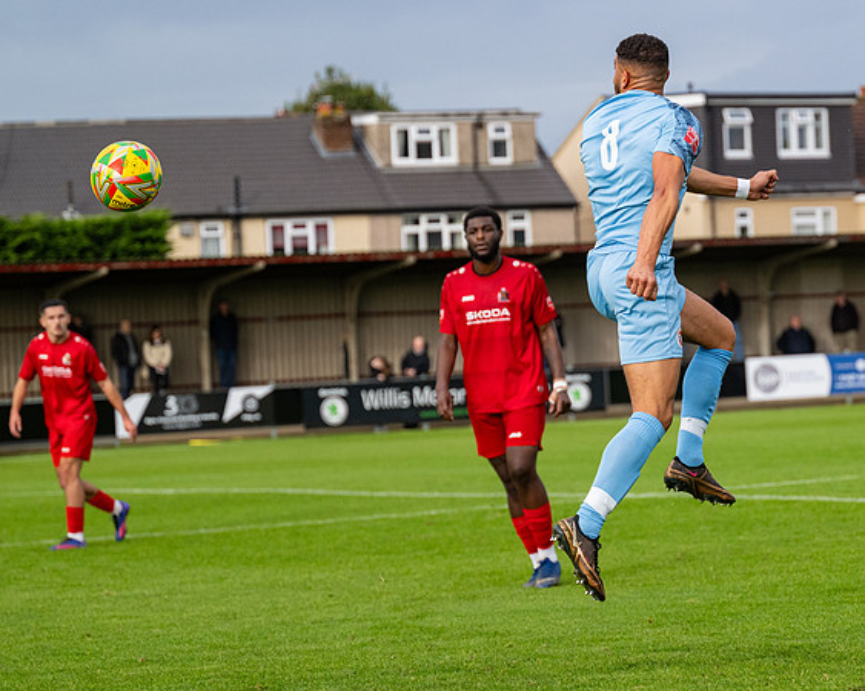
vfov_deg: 9.4
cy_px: 368
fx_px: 4193
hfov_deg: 11.7
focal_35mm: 164
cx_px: 677
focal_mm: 110
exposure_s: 1/4000
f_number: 4
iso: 800
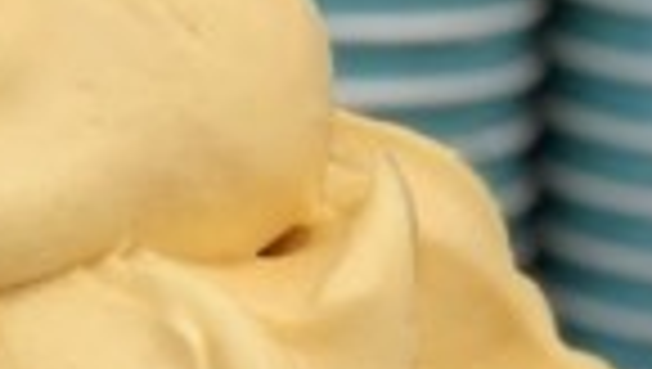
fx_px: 4051
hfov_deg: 9.1
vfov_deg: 5.1
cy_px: 734
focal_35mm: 234
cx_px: -99
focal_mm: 6
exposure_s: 1/50
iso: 50
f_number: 2.4
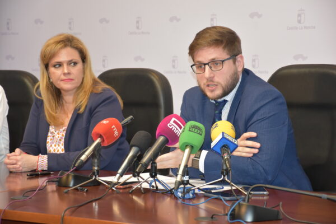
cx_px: 168
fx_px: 1190
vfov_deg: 10.8
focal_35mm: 128
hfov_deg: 16.1
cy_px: 112
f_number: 5.3
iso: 800
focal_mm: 85
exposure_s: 1/100
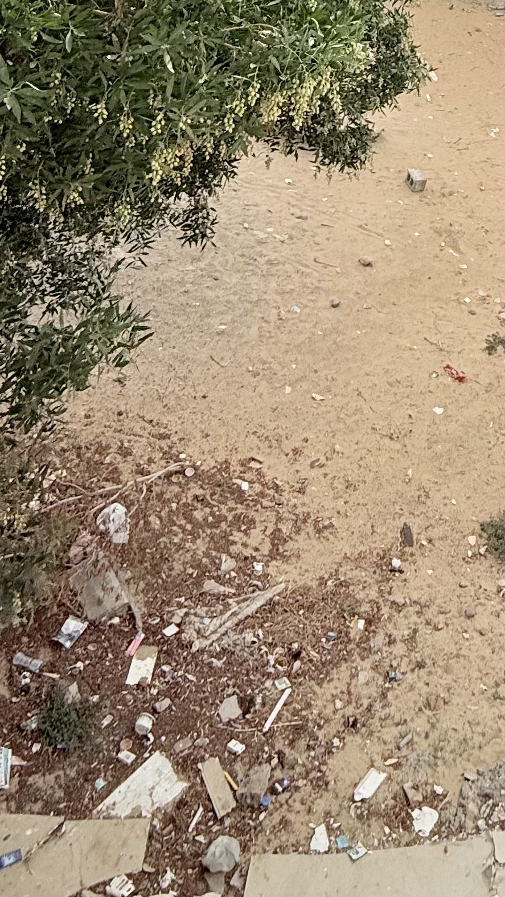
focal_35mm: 39
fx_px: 928
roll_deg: -7.6
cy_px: -60
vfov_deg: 42.2
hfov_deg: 27.5
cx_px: 572
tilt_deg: -13.0
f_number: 2.2
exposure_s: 1/1901
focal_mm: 2.22
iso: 64
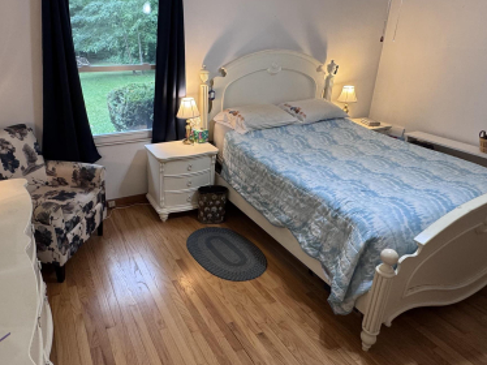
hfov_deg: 68.4
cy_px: 160
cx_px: 184
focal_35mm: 25
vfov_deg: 54.7
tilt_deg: -21.1
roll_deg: -0.6
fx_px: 351
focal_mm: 2.22
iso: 200
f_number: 2.2
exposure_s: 1/60
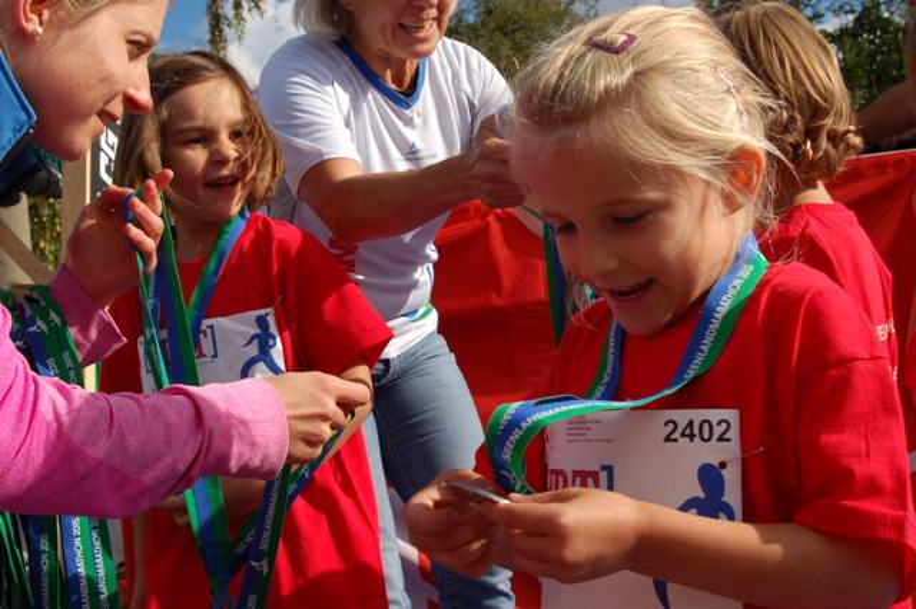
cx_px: 458
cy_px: 304
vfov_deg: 26.5
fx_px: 1297
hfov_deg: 38.9
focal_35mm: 51
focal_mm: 34
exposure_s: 1/320
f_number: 9
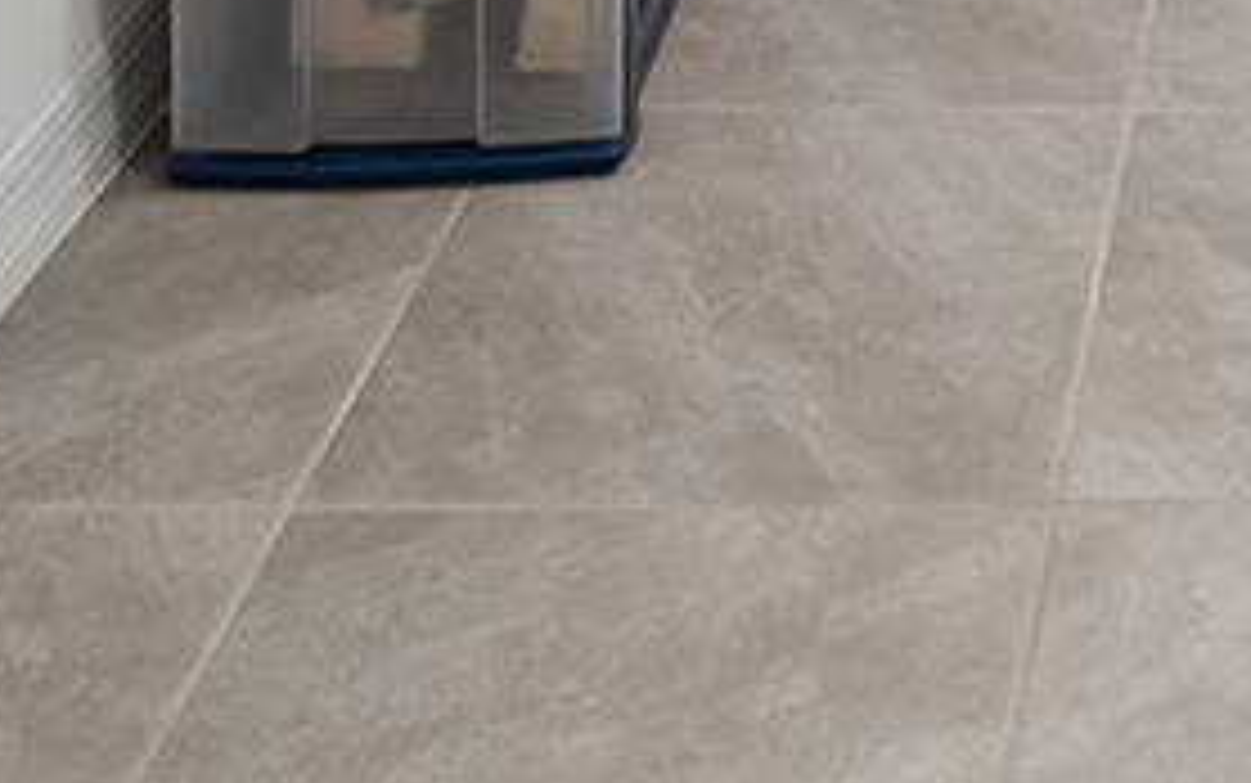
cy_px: -1562
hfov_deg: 22.0
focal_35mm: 88
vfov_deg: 10.5
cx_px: 1440
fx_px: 3001
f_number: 7.1
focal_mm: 10
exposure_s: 1/2.5
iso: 100
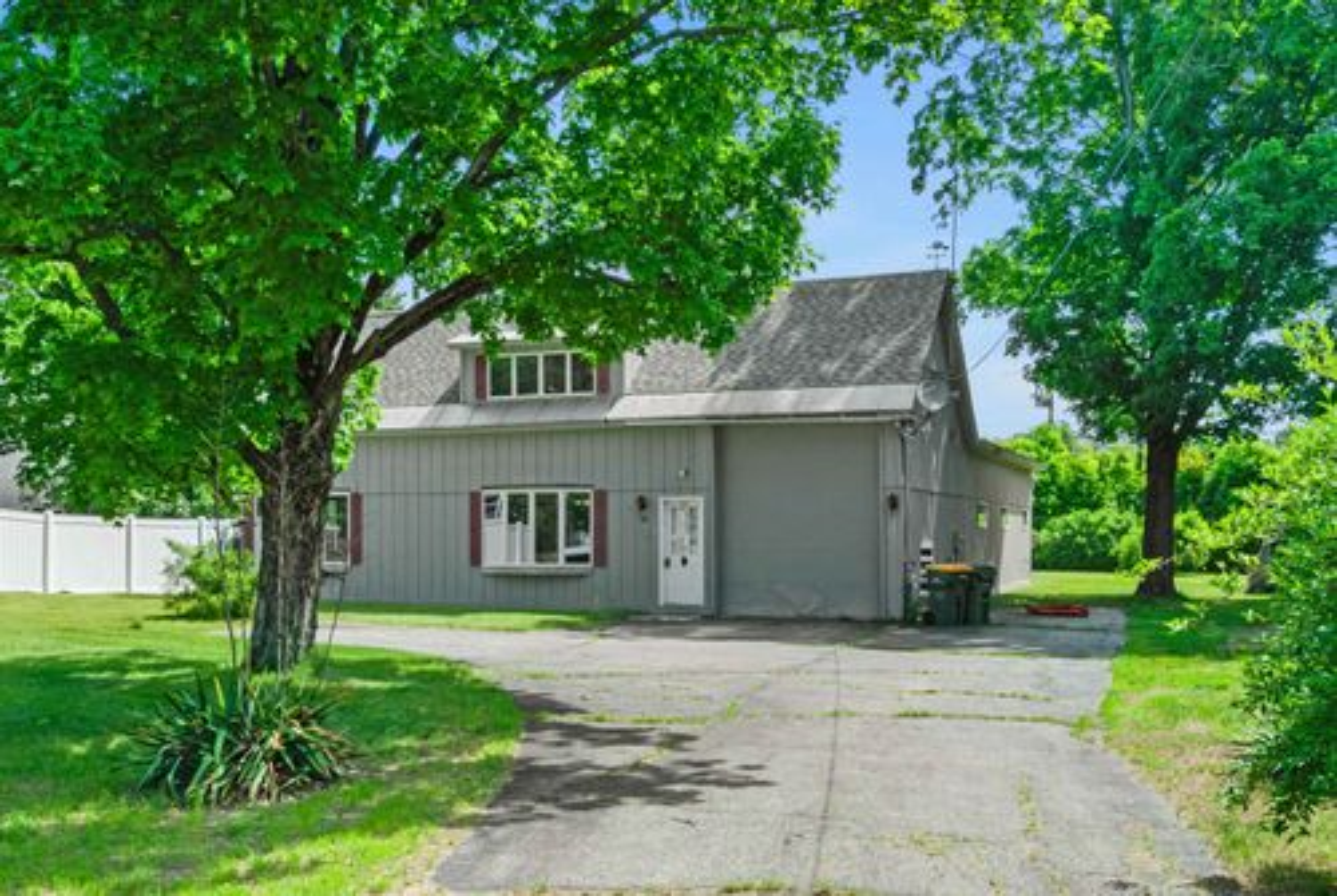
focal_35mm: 36
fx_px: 1339
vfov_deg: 37.0
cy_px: 448
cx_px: 668
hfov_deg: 53.1
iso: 200
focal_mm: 24
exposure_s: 1/45
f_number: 20
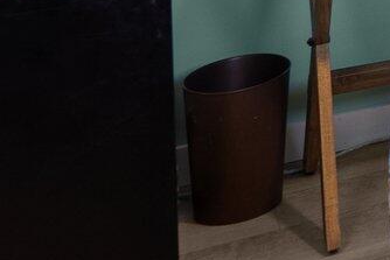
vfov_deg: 11.9
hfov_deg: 14.7
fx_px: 1062
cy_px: -321
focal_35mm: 98
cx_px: 897
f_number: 4
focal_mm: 16
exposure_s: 1/8
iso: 320
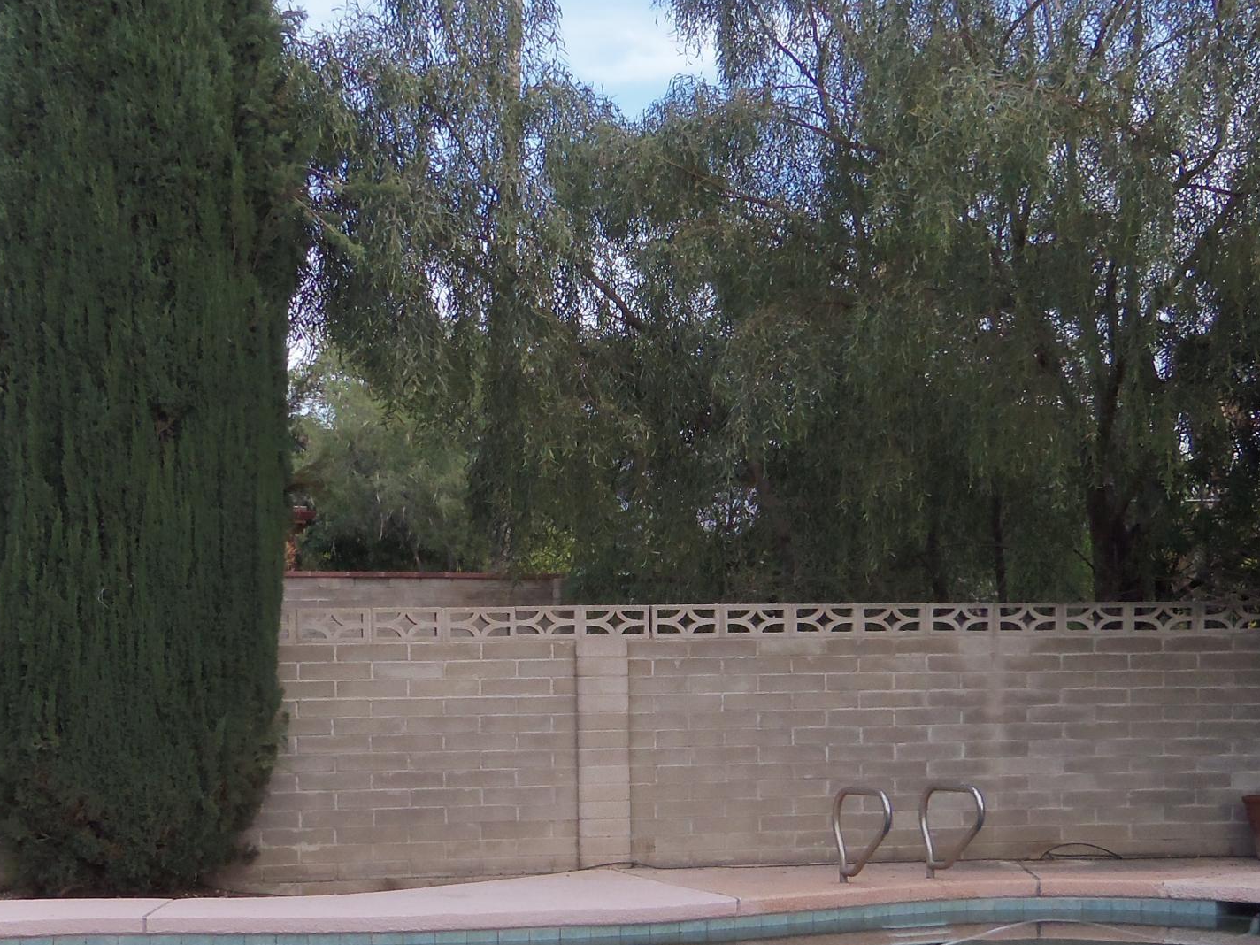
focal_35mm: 59
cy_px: 694
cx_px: 638
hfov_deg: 32.7
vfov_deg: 24.6
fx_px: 2148
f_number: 3.9
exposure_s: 1/200
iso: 64
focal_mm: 5.1
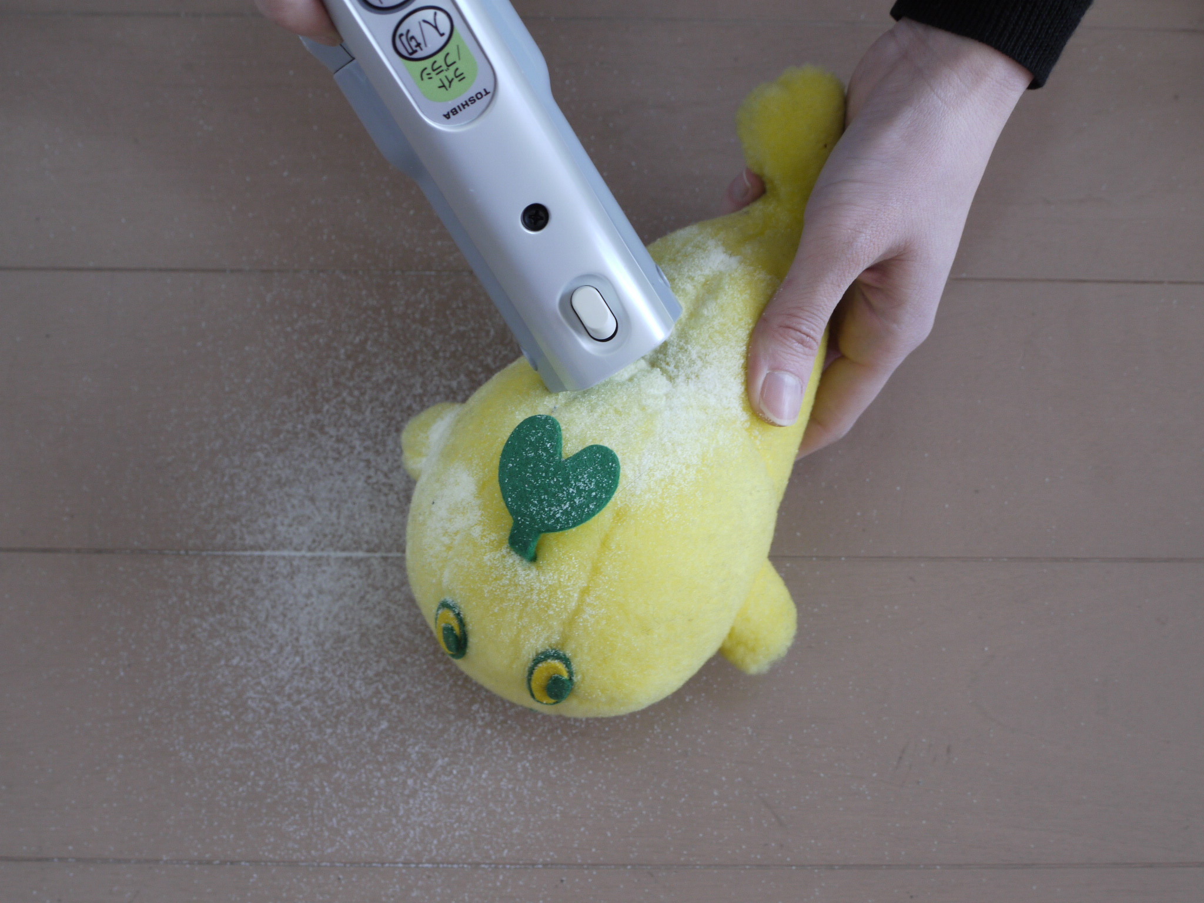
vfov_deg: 26.1
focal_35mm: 56
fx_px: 1948
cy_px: 452
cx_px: 602
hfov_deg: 34.3
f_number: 5.1
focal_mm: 28
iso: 400
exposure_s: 1/20
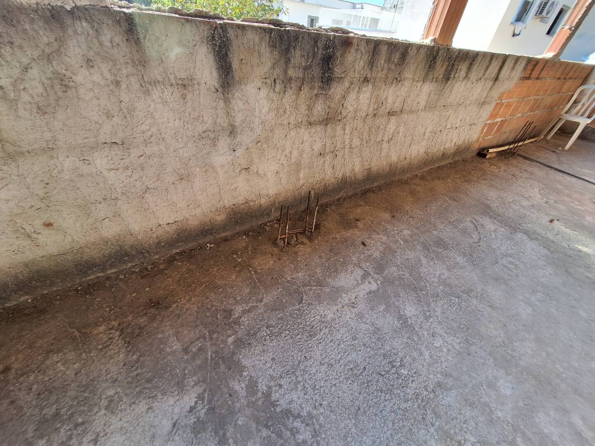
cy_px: 223
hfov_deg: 106.2
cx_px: 298
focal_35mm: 13
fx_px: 223
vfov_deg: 89.9
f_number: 2.2
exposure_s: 1/143
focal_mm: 1.74
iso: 40
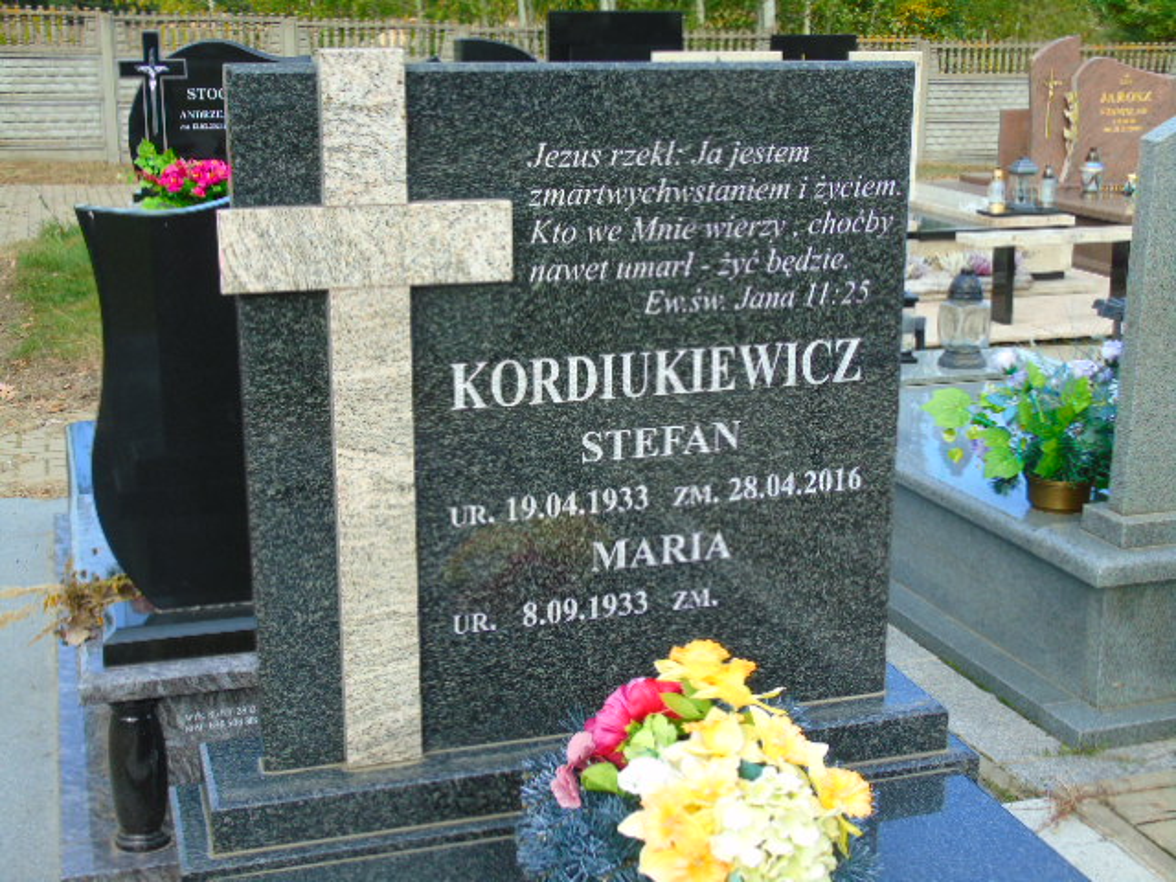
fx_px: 1563
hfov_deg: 41.2
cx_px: 588
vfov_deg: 31.5
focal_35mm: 46
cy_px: 441
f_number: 4.1
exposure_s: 1/125
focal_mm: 8.2
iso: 80
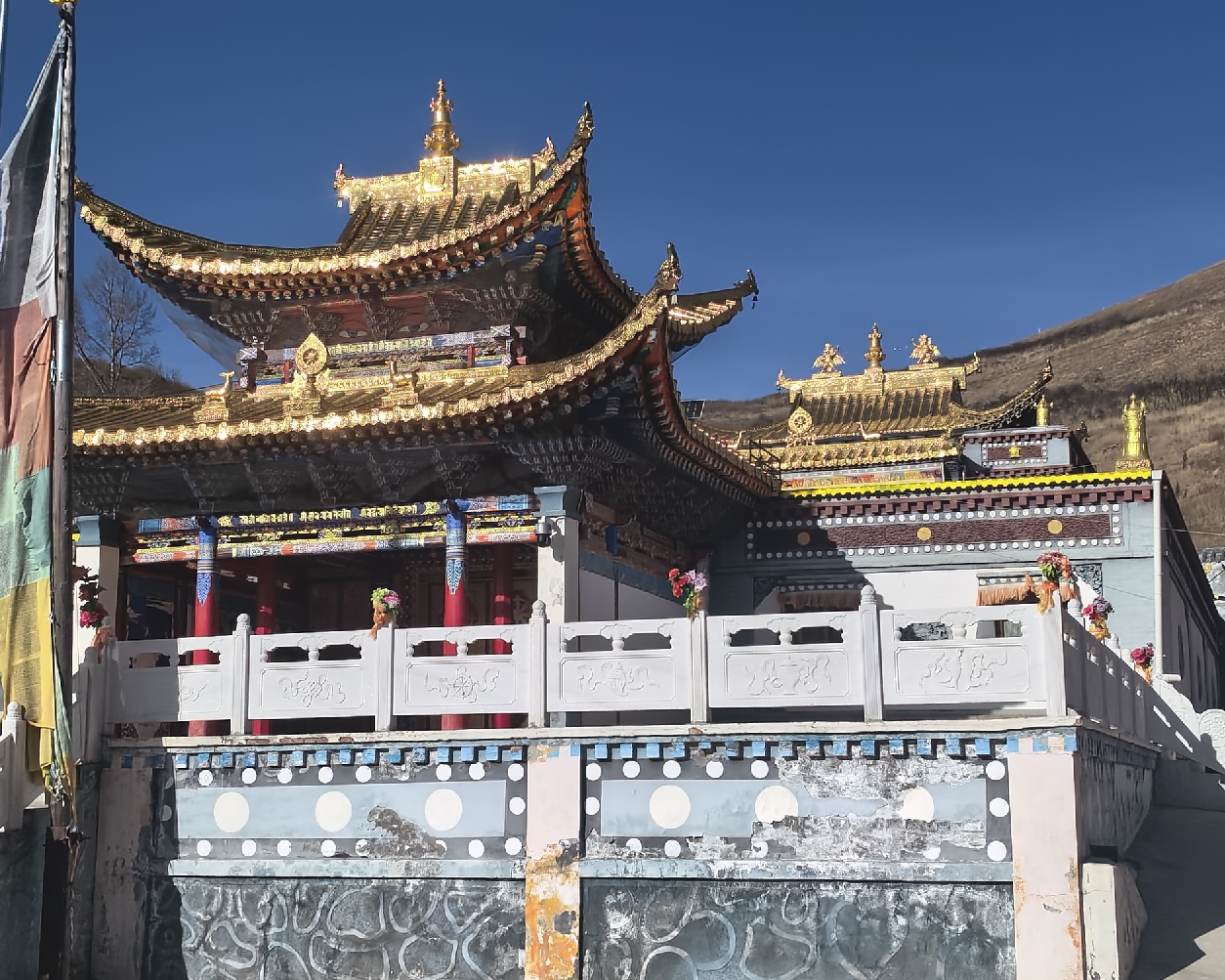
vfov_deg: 29.7
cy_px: 482
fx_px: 1849
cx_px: 593
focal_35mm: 51
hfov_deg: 36.7
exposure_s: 1/13333
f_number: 2
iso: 50
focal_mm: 6.98
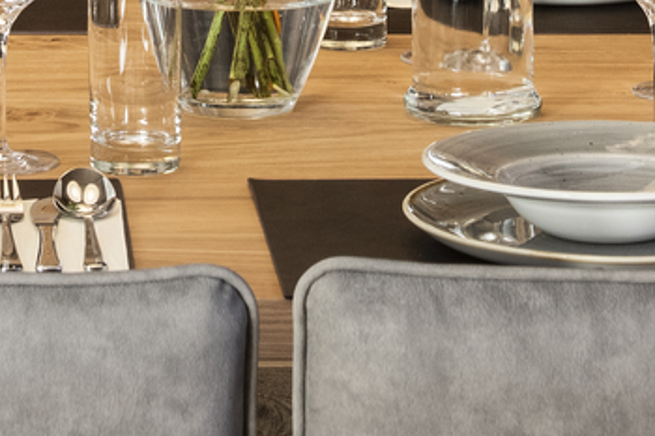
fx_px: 5146
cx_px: 215
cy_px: -655
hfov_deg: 7.3
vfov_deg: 4.7
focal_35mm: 283
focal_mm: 48
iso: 320
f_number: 9
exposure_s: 1/13
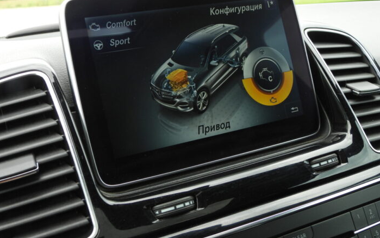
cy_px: 99
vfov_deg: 24.0
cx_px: 191
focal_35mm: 54
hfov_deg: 37.5
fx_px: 559
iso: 100
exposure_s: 1/60
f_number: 3.2
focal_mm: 9
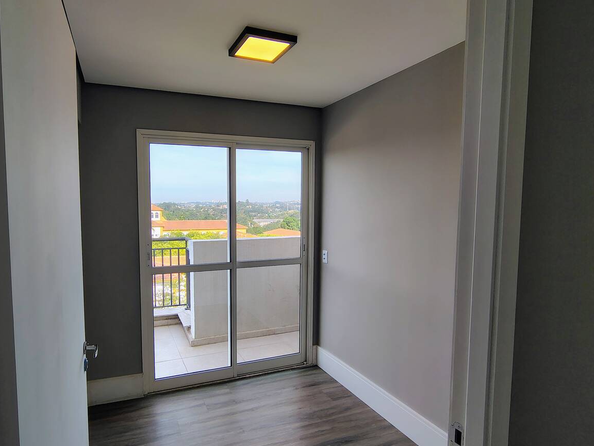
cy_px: 229
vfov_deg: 66.0
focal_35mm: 20
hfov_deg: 80.9
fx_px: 343
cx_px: 243
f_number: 2.2
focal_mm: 2.13
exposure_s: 1/184
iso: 100
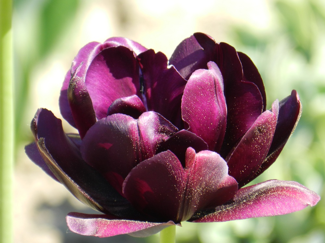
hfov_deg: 2.4
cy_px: 122
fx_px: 7605
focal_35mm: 810
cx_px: 162
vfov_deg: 1.8
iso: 160
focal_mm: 144
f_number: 5.7
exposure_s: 1/125
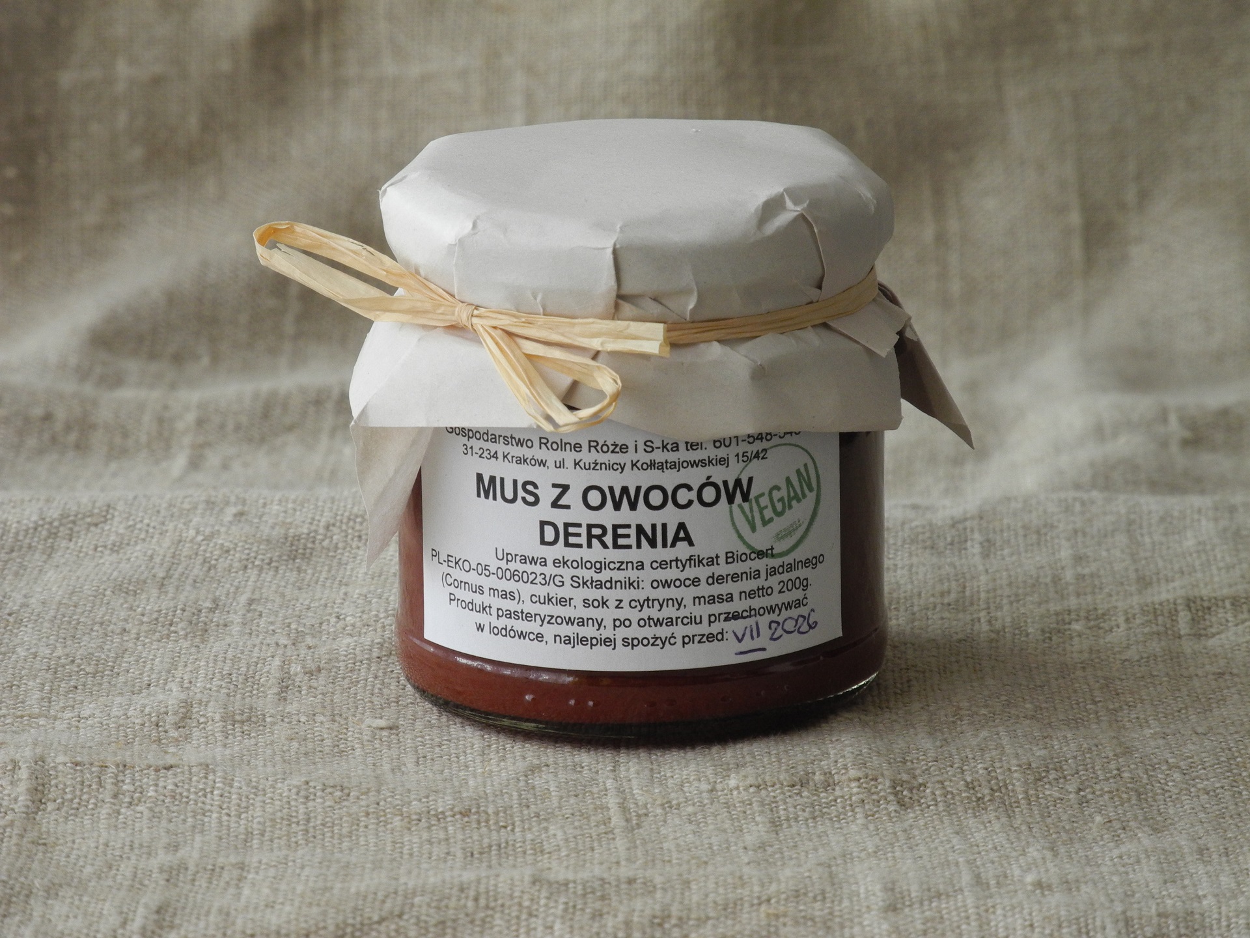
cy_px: 469
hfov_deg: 9.9
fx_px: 7222
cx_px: 625
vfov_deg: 7.4
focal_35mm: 200
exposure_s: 1/30
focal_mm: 42.6
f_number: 5.6
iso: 272
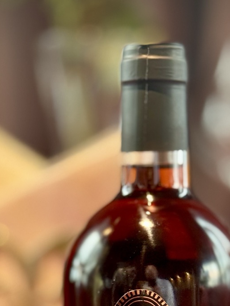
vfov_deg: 17.3
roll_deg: +0.2
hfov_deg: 13.2
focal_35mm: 112
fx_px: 993
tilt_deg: -6.1
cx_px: 153
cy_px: 285
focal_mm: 6.76
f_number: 1.78
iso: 320
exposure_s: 1/33
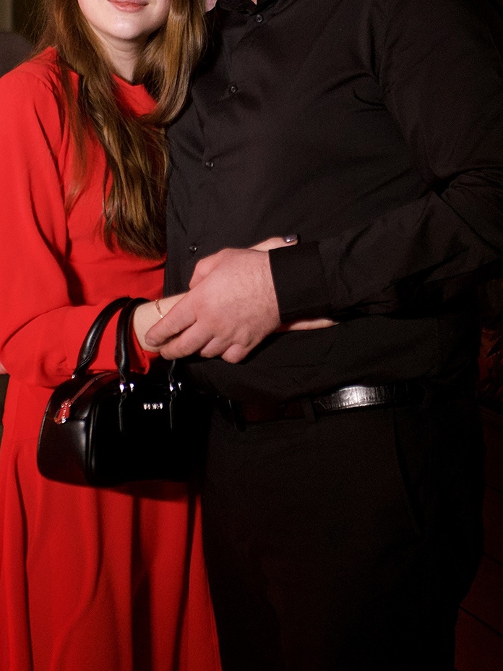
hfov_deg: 16.6
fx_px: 1724
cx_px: 234
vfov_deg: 21.9
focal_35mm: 89
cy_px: 223
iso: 1600
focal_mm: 25
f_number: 1.7
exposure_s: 1/160
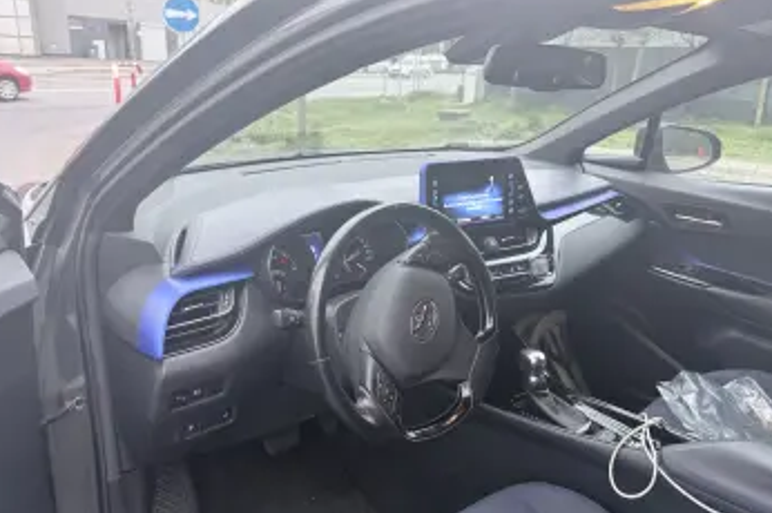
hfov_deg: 69.4
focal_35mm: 26
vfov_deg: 49.4
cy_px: 243
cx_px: 386
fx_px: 557
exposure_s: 1/88
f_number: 1.78
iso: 200
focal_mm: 6.76
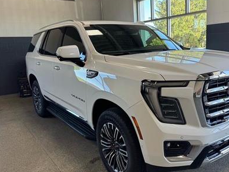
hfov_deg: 57.4
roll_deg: -0.5
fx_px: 205
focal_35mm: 31
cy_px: 84
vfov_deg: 45.5
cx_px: 146
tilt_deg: -8.7
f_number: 1.78
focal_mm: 6.76
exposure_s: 1/120
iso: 64
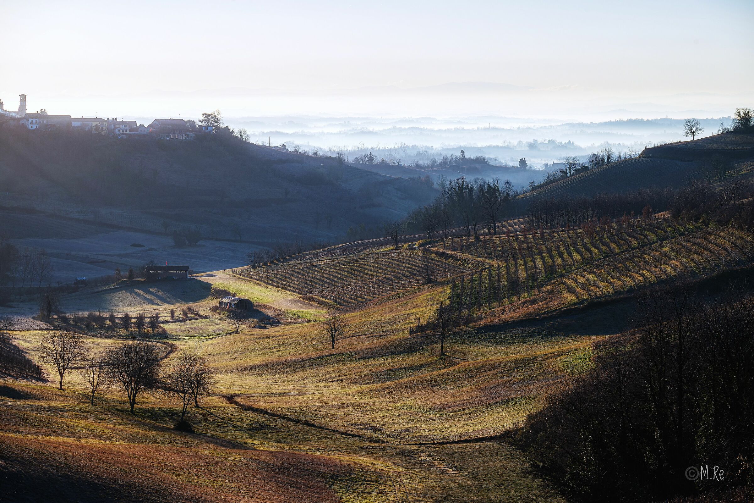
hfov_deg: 17.1
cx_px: 377
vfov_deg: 11.4
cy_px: 252
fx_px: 2513
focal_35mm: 120
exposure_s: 1/200
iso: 100
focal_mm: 120
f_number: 10
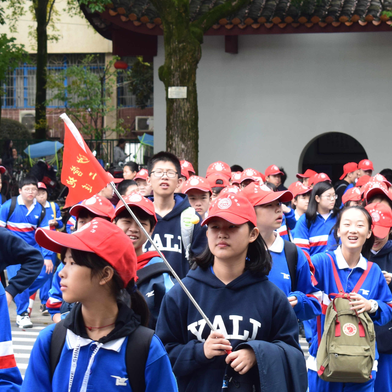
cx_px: 285
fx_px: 2088
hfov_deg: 10.7
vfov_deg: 10.7
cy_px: 192
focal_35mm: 163
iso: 400
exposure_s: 1/160
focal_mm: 55
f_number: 9
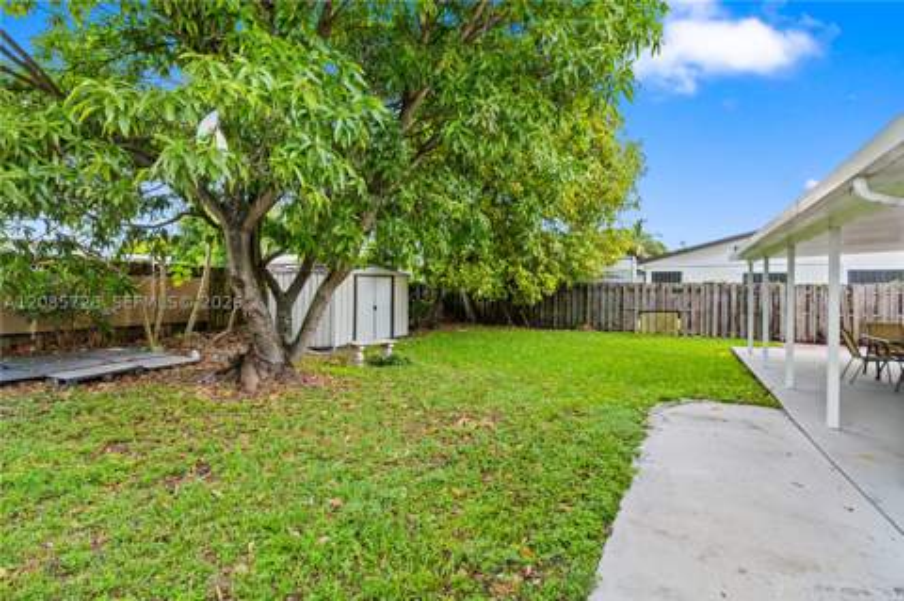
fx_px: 401
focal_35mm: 16
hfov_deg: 96.8
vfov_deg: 73.6
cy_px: 300
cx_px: 452
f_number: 5
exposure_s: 1/30
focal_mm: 16
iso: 125
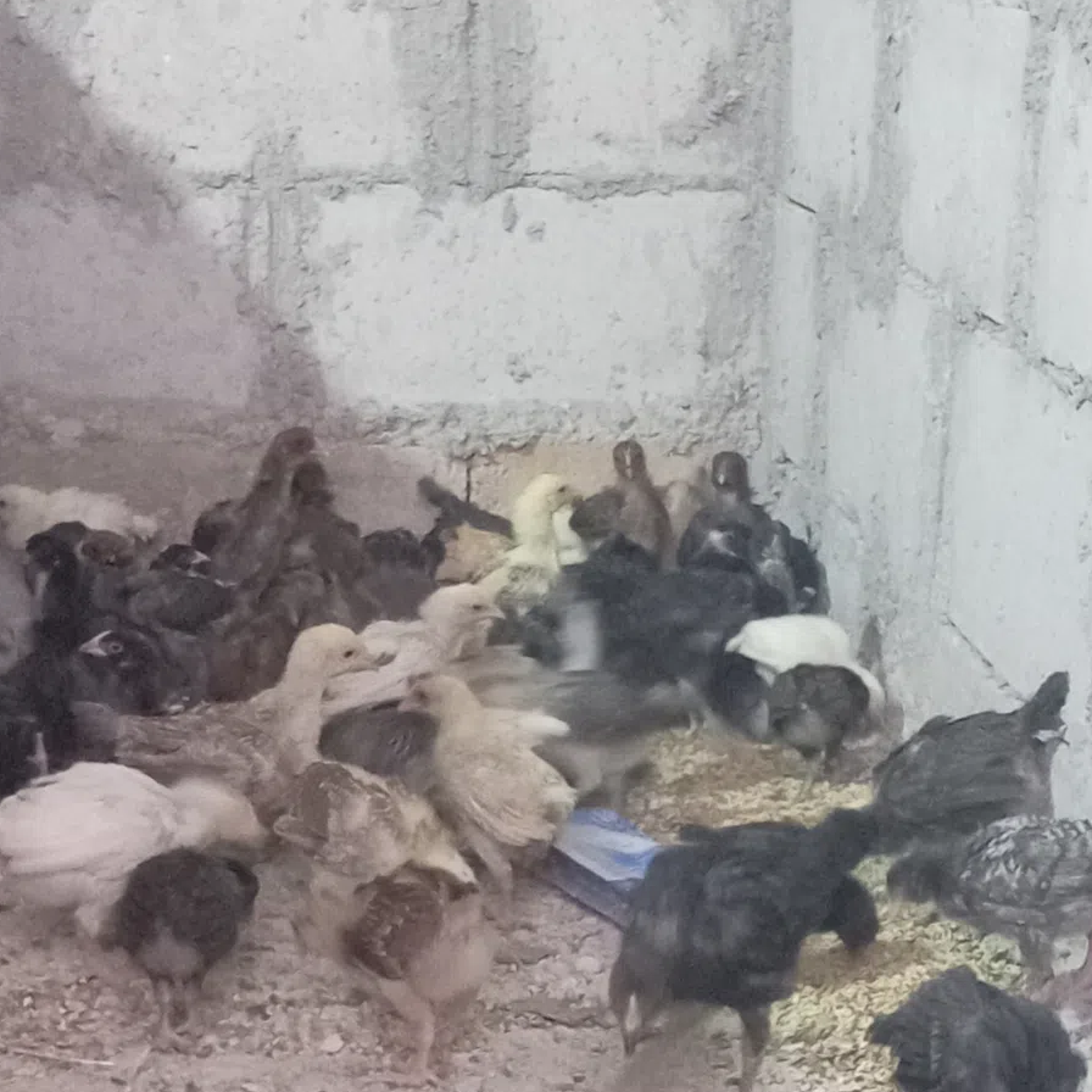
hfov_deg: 18.7
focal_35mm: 93
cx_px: 498
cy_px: 671
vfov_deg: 18.7
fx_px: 3319
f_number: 1.8
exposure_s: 1/16.7
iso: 3002
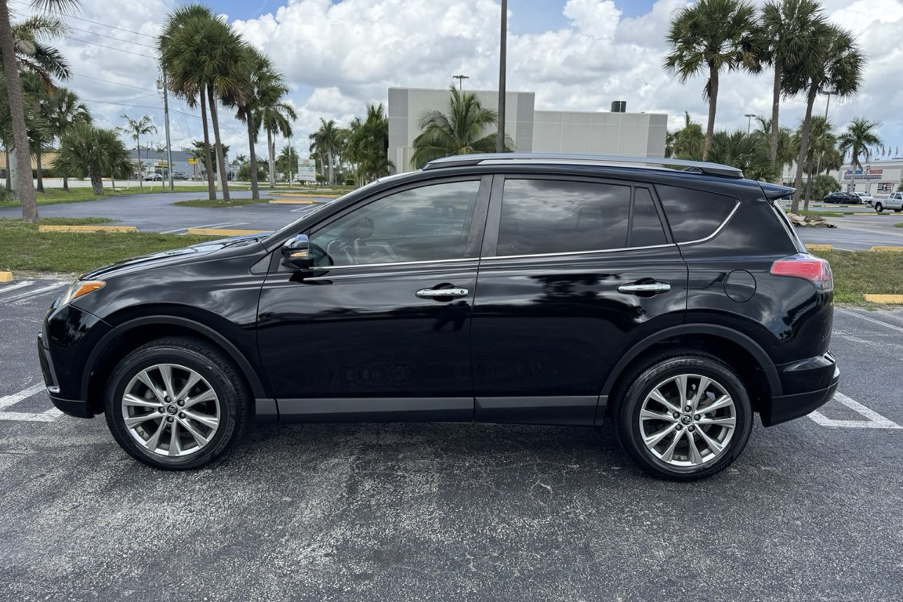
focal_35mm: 26
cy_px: 315
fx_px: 652
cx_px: 461
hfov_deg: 69.4
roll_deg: -1.9
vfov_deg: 49.5
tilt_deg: -11.7
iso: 80
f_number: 1.78
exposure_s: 1/1366
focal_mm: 6.76
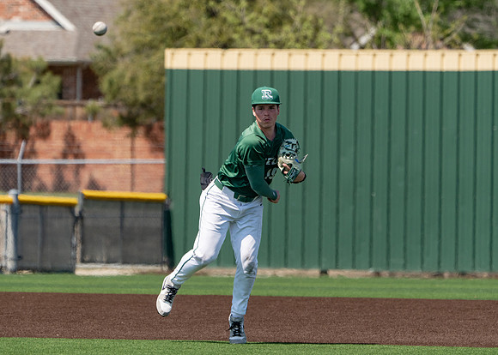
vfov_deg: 2.9
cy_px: 188
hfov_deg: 4.1
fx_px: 6969
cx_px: 263
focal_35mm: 493
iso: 640
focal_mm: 412
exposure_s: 1/2000
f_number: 8
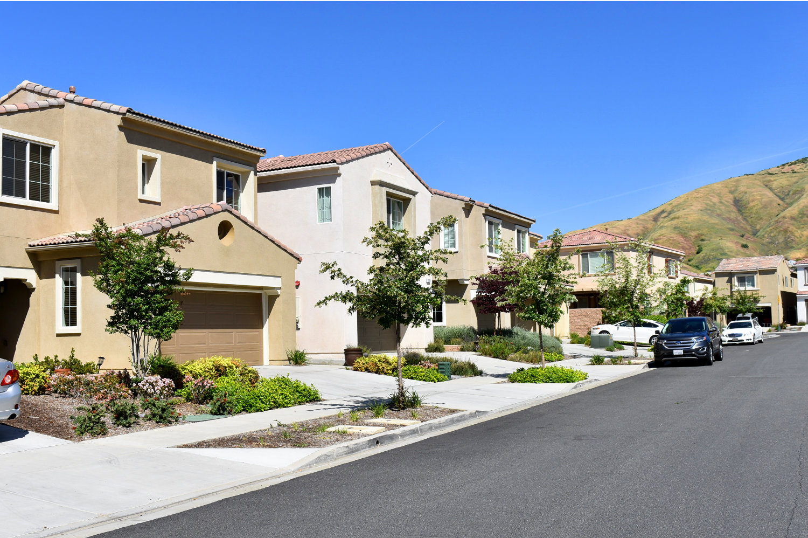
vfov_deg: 36.8
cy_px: 269
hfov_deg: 53.2
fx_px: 807
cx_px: 404
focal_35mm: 36
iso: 100
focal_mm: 24
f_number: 9
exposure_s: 1/320
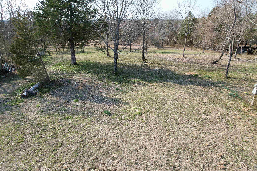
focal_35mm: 22
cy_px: 86
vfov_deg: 57.2
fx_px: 157
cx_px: 128
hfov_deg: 78.6
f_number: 2.8
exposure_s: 1/725
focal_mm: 8.38
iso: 110
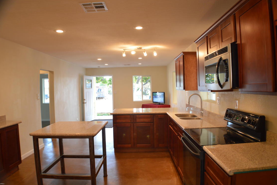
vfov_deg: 42.3
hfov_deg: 60.3
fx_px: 239
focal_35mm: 31
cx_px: 140
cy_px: 94
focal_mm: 20
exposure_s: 1/30
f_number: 3.8
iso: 400
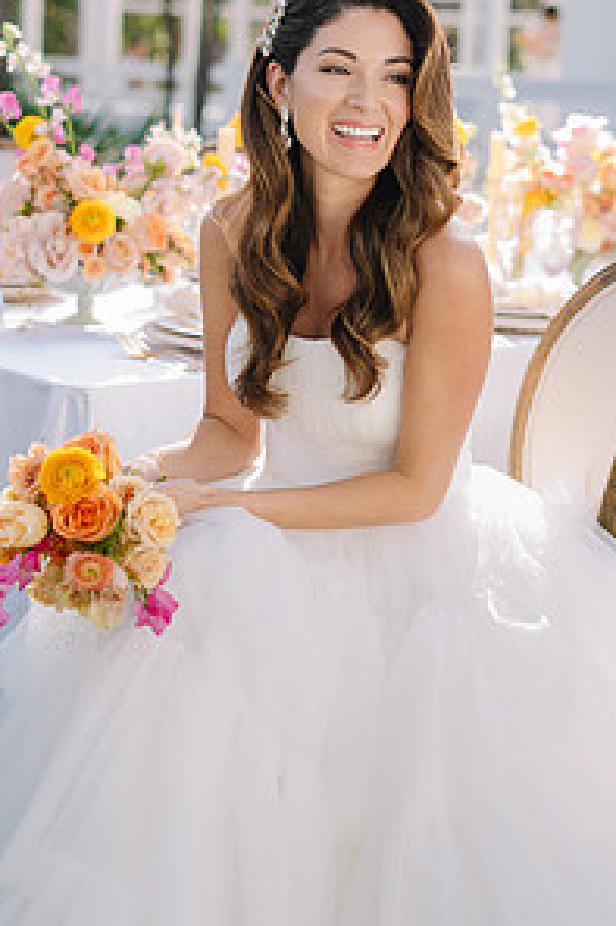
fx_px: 1953
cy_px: 407
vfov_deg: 26.6
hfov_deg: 17.9
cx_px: 278
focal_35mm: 76
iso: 50
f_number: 2.5
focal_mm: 50
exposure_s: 1/200
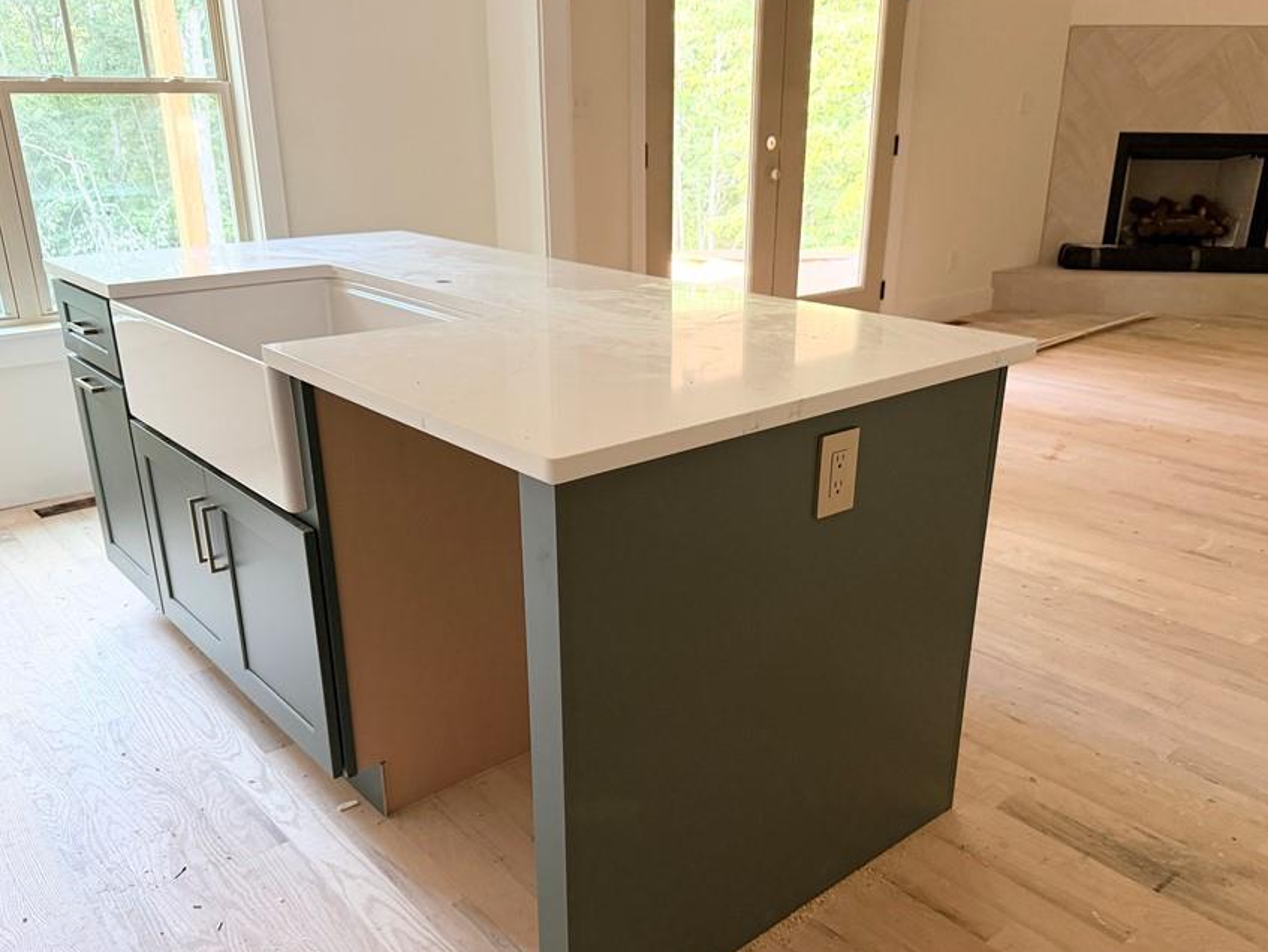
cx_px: 647
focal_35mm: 29
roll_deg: +0.0
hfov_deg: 61.6
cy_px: 537
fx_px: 1063
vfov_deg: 48.1
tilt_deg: -22.2
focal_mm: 6.76
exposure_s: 1/60
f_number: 1.78
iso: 400
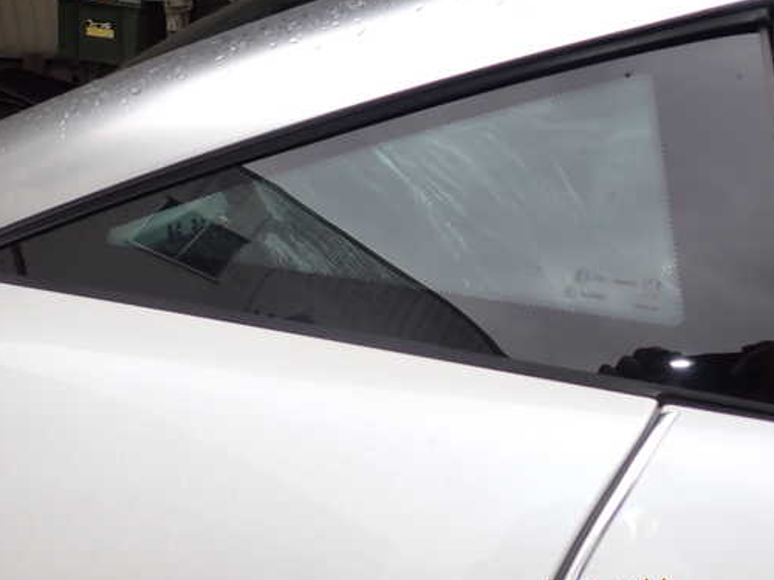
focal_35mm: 36
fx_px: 805
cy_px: 268
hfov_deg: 51.2
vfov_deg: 39.6
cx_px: 432
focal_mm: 5.4
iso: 100
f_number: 6.3
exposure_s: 1/50
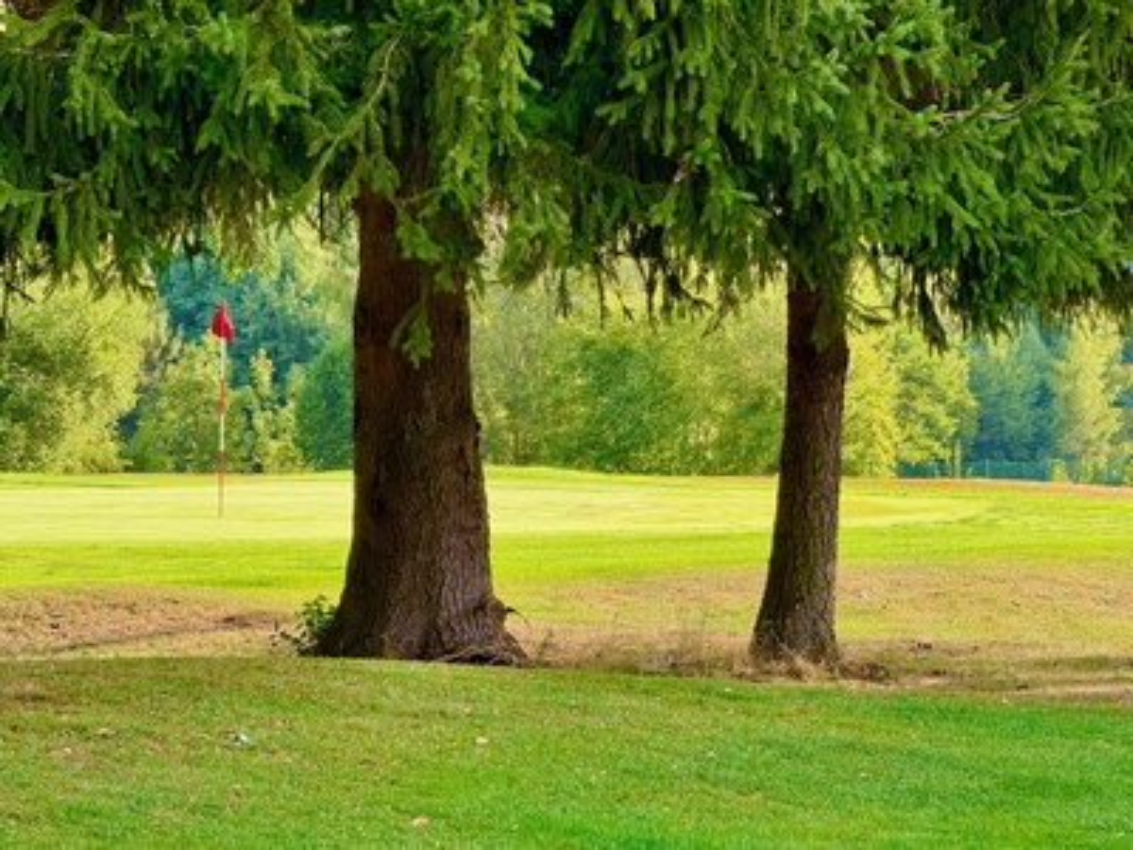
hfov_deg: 16.4
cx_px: 566
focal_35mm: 120
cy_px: 425
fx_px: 3928
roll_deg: +0.5
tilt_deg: -3.3
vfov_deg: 12.3
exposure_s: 1/193
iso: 50
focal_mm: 15.66
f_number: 2.8
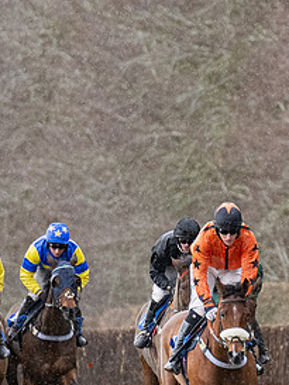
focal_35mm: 1059
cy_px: 244
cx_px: 302
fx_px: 11779
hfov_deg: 1.4
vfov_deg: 1.9
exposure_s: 1/1000
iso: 1600
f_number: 2.8
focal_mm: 200
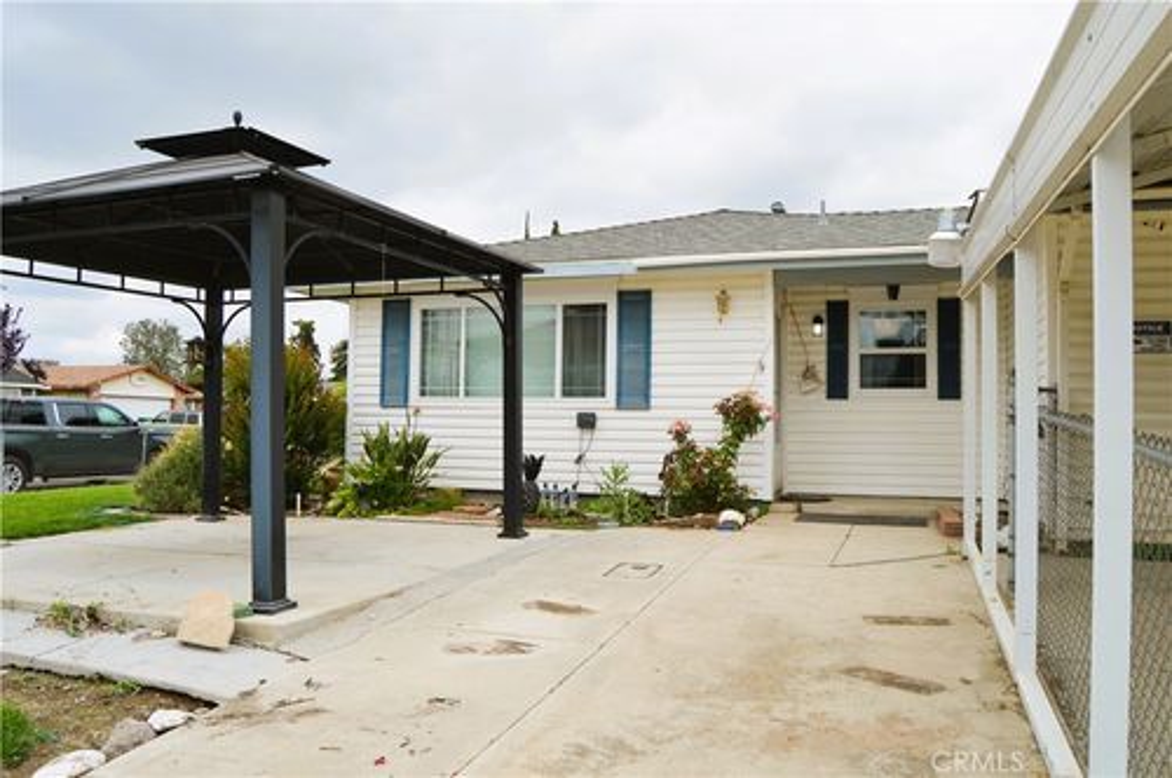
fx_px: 878
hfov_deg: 67.4
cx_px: 586
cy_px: 389
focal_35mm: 27
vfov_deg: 47.8
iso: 100
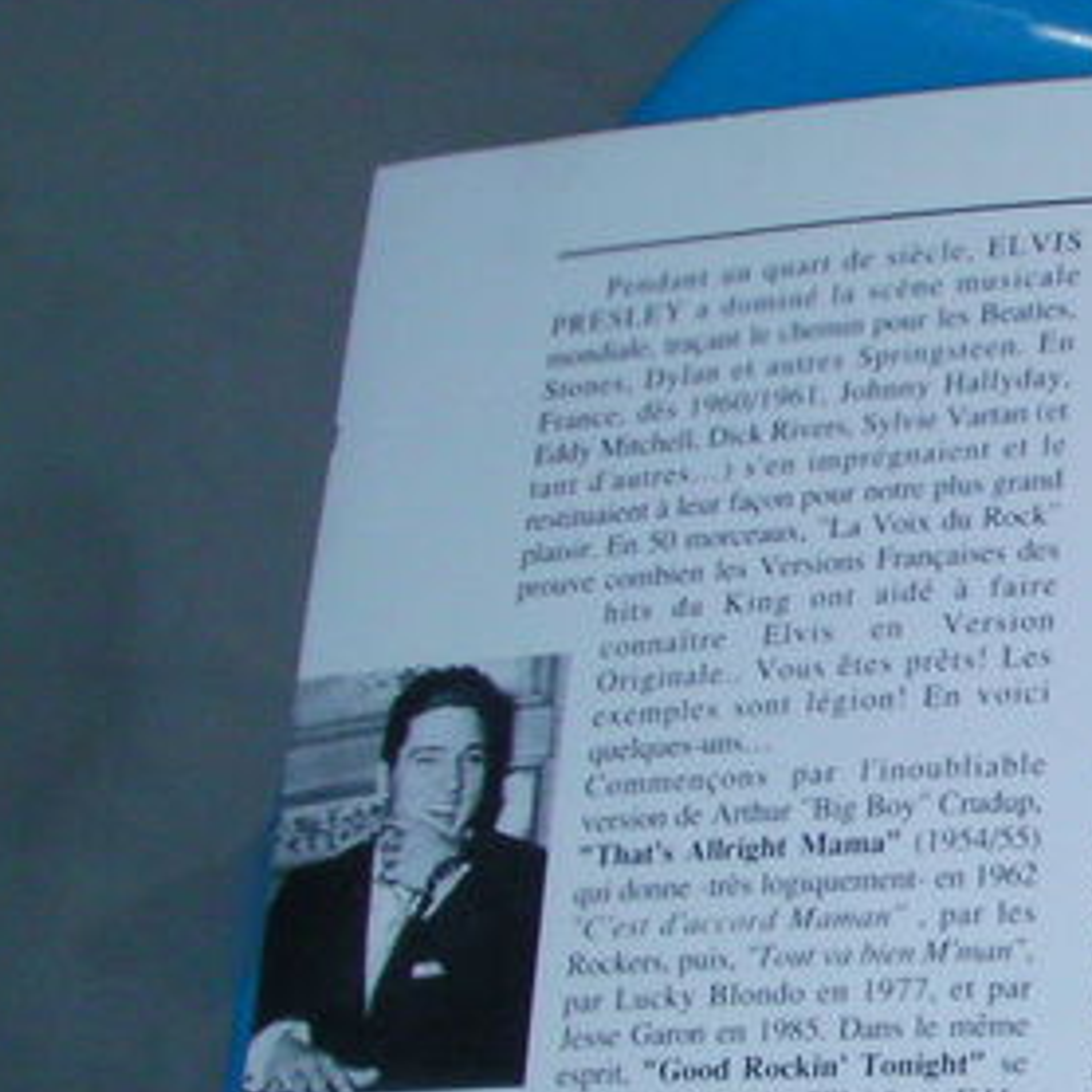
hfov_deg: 13.3
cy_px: 817
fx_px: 4319
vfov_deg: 14.4
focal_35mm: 121
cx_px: 1787
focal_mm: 6.3
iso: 135
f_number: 5.6
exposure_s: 1/30
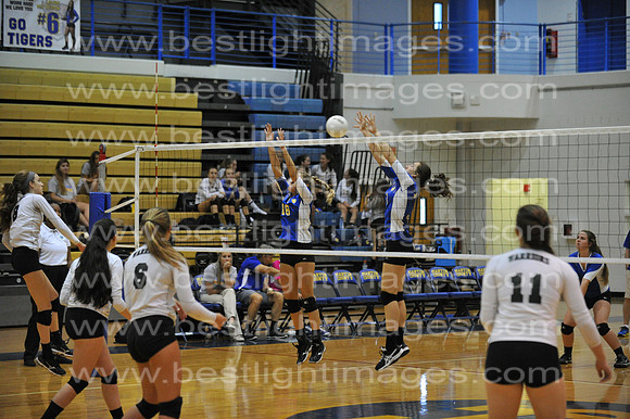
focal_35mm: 140
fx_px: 2449
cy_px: 210
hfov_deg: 14.7
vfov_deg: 9.8
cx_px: 315
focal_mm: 140
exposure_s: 1/800
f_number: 3.2
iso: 8000
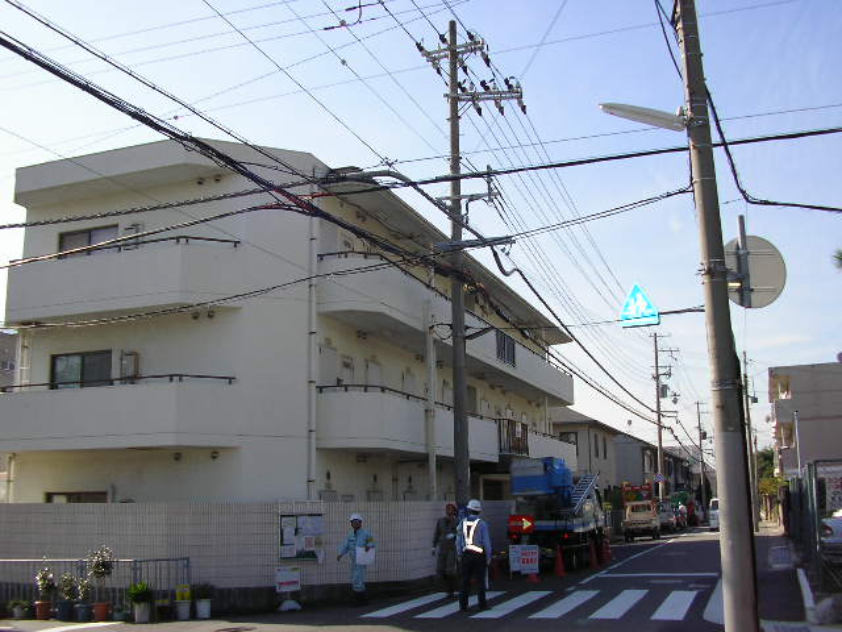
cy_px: 316
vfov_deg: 37.7
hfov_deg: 49.0
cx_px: 421
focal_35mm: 38
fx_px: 924
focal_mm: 5.8
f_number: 4.1
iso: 71
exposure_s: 1/565
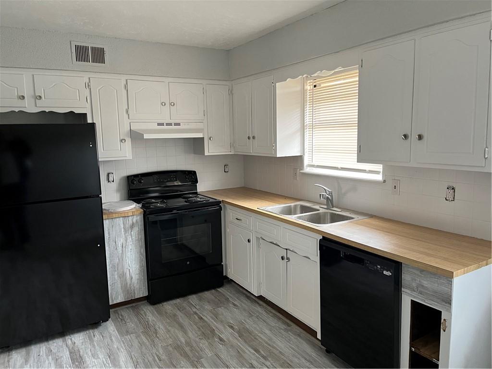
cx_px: 246
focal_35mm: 26
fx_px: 370
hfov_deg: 67.3
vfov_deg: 53.1
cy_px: 184
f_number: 1.6
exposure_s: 1/60
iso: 250
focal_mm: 5.1
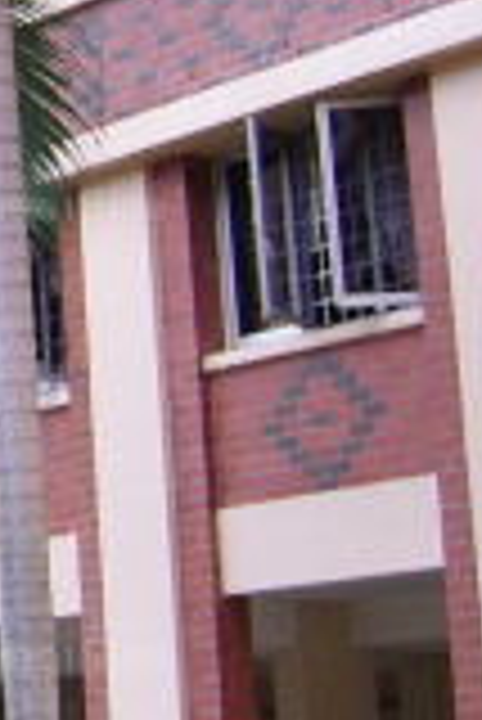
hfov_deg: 9.8
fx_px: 2505
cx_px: -658
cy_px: 212
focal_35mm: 125
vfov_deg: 16.3
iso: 100
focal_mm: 5.95
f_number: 2.8
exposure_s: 1/23
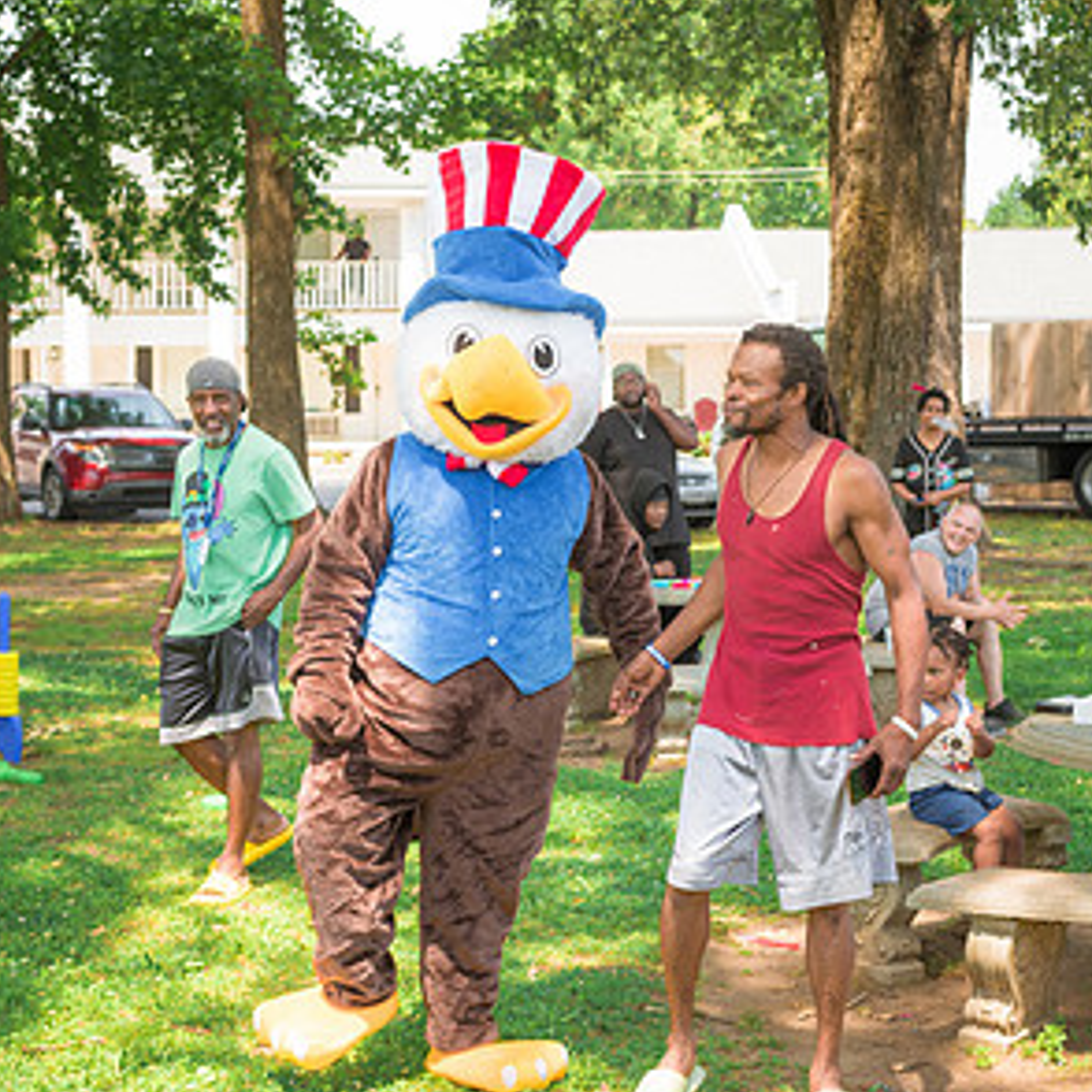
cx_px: 553
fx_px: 2320
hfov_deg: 26.5
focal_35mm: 65
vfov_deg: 26.5
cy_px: 535
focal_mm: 50
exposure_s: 1/250
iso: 280
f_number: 5.6
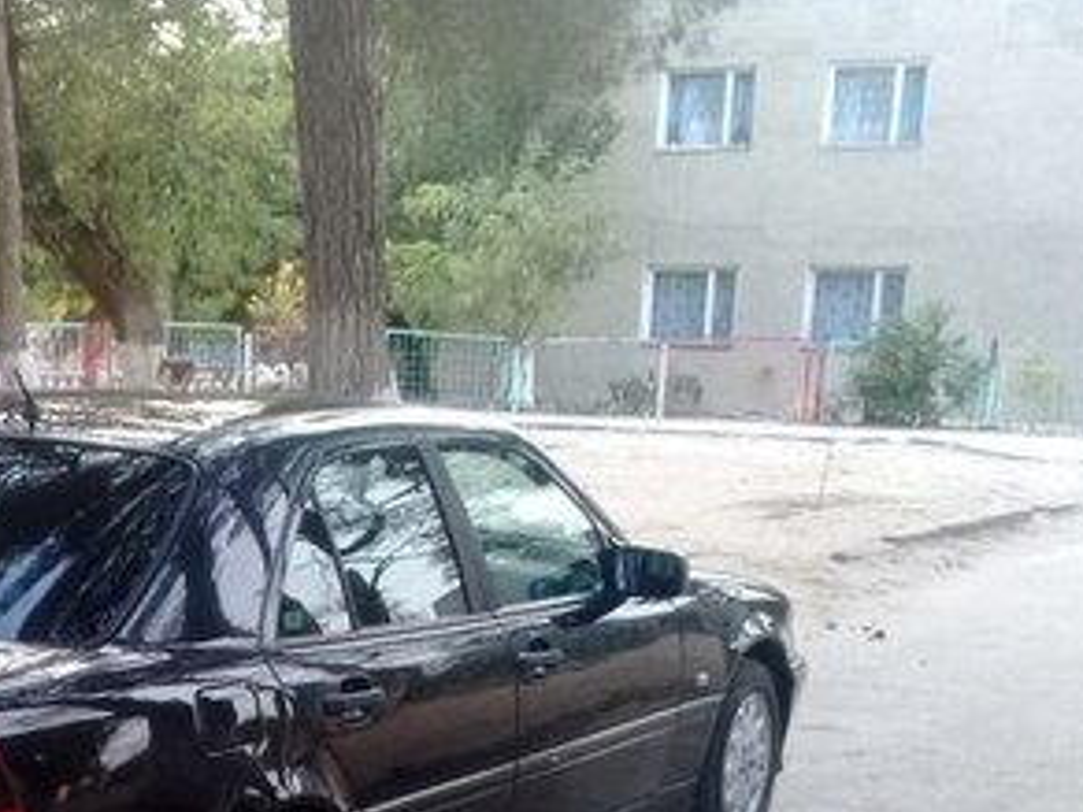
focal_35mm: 70
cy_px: 881
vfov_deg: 20.1
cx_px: 167
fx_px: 2190
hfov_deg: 27.1
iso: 125
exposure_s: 1/100
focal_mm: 3.3
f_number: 2.2
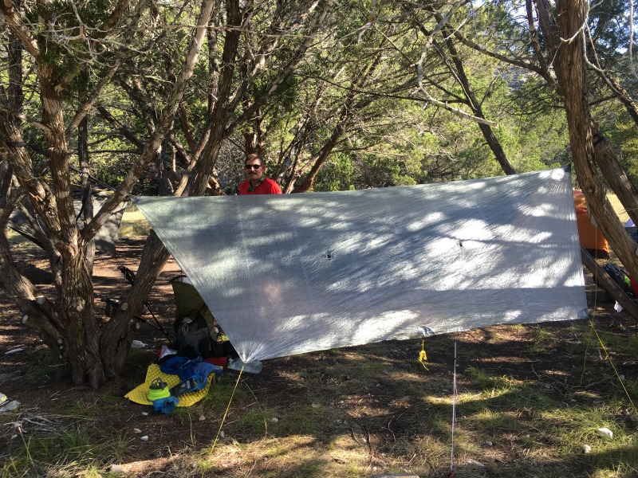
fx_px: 534
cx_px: 319
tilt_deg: -7.4
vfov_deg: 48.2
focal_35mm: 29
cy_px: 239
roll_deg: +1.4
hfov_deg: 61.7
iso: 25
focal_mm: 4.15
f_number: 2.2
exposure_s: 1/179
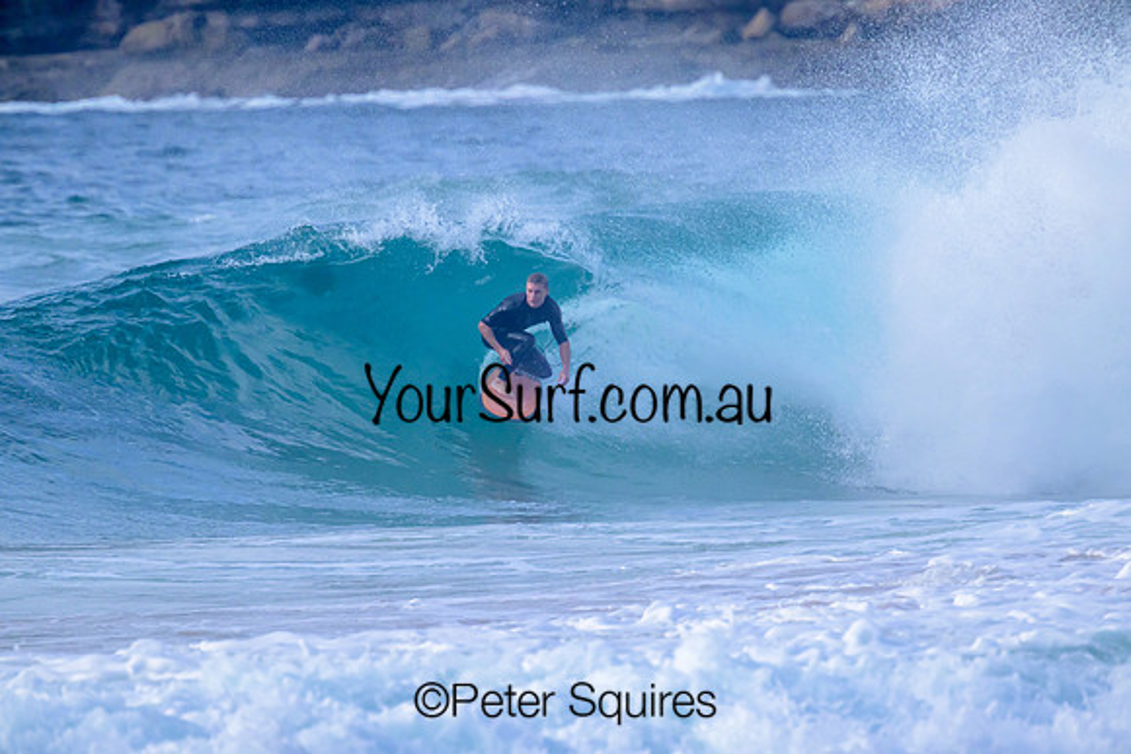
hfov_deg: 2.6
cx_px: 566
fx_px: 25138
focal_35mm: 800
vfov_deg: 1.7
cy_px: 377
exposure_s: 1/2000
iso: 2000
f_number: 11
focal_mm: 800
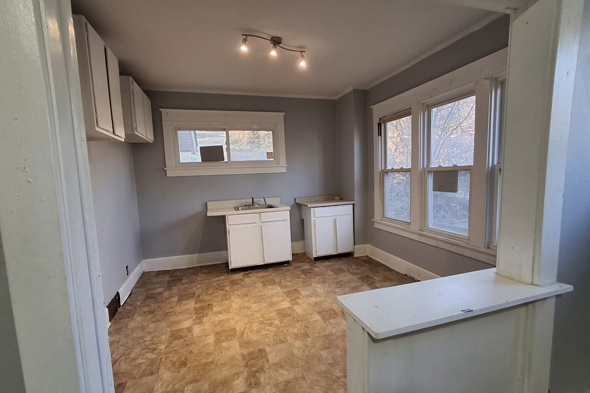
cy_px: 208
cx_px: 297
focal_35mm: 17
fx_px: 279
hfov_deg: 93.3
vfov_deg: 70.4
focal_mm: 1.64
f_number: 2.2
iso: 125
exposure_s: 1/40
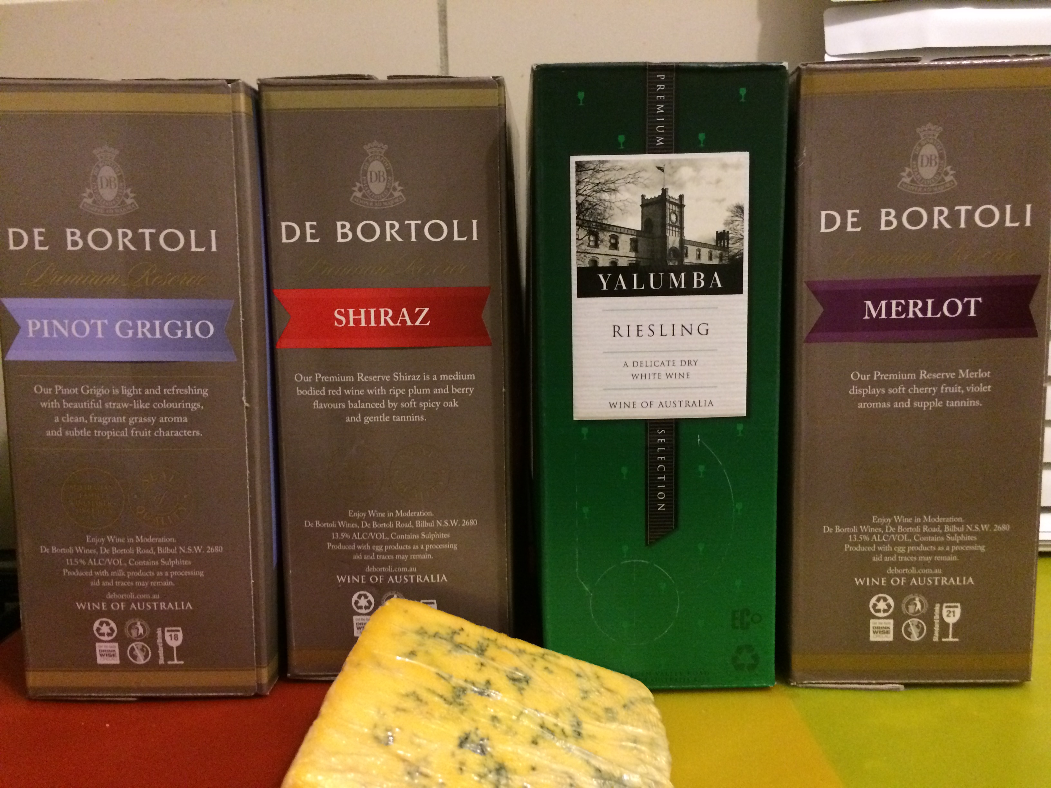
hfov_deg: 61.7
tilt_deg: -8.4
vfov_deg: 48.2
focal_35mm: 29
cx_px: 526
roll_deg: +2.5
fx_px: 880
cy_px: 394
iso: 320
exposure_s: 1/15
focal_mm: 4.15
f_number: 2.2
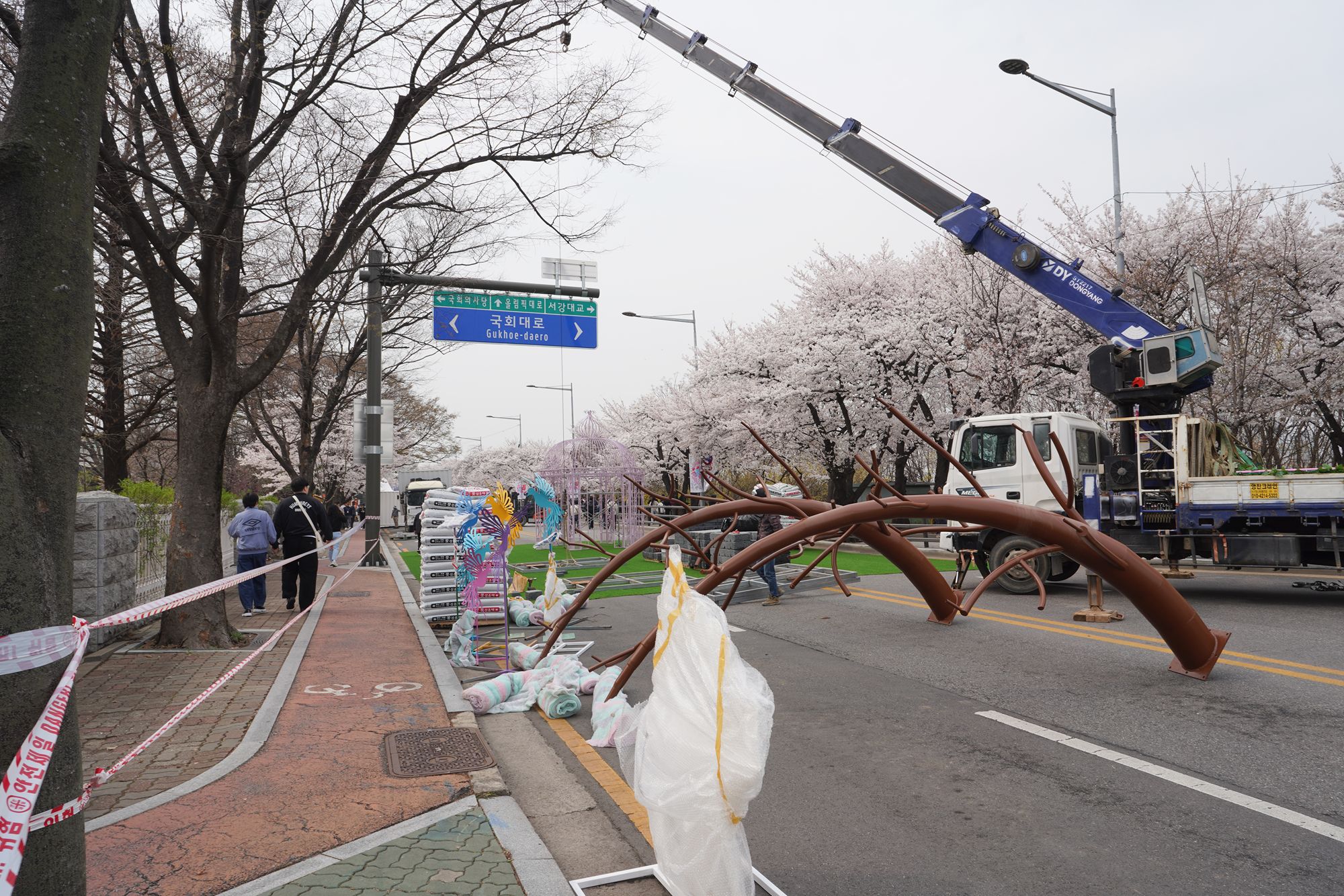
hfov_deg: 73.7
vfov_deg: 53.1
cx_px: 672
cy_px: 448
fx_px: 896
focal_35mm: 24
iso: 100
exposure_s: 1/100
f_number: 13
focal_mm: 24
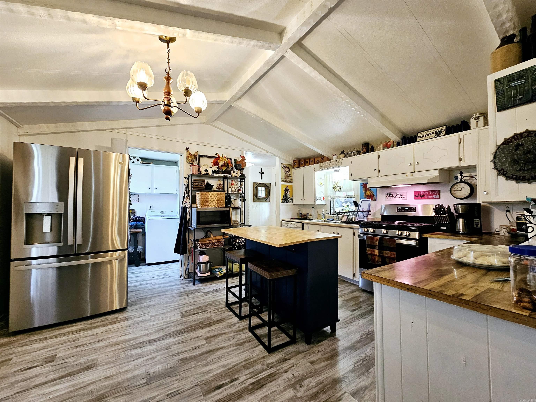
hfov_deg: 106.2
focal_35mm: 13
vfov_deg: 89.9
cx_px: 268
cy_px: 201
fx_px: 201
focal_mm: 2.2
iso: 200
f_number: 2.2
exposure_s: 1/60.2
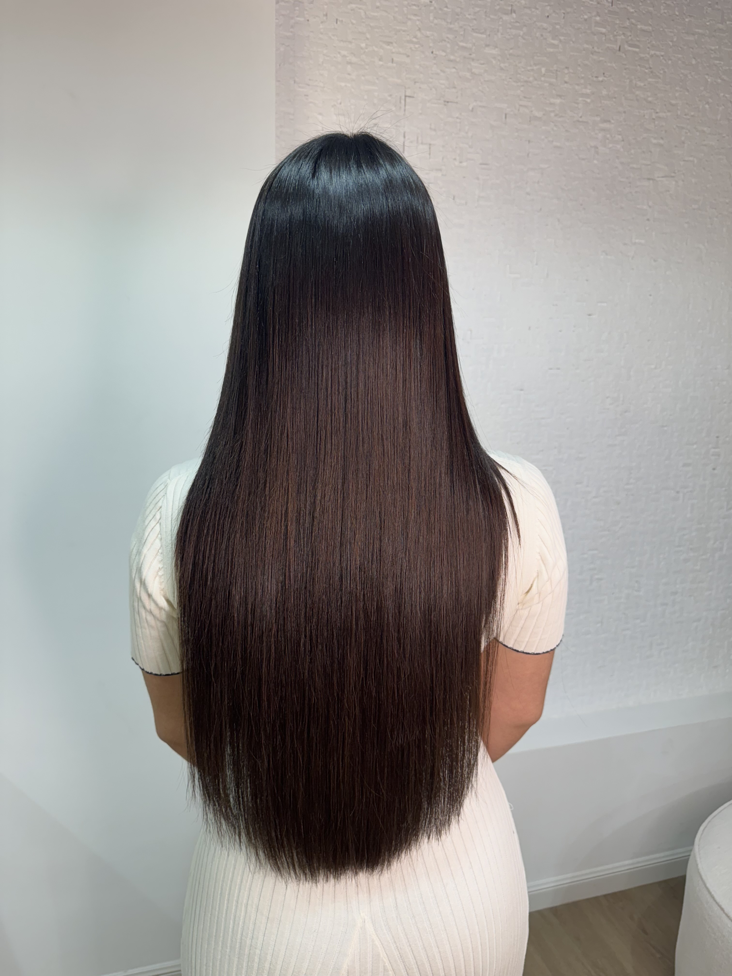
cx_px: 366
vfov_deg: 71.6
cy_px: 488
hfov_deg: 56.8
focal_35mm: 24
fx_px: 677
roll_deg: -0.8
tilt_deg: -10.2
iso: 64
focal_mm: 6.86
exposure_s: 1/100
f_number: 1.78
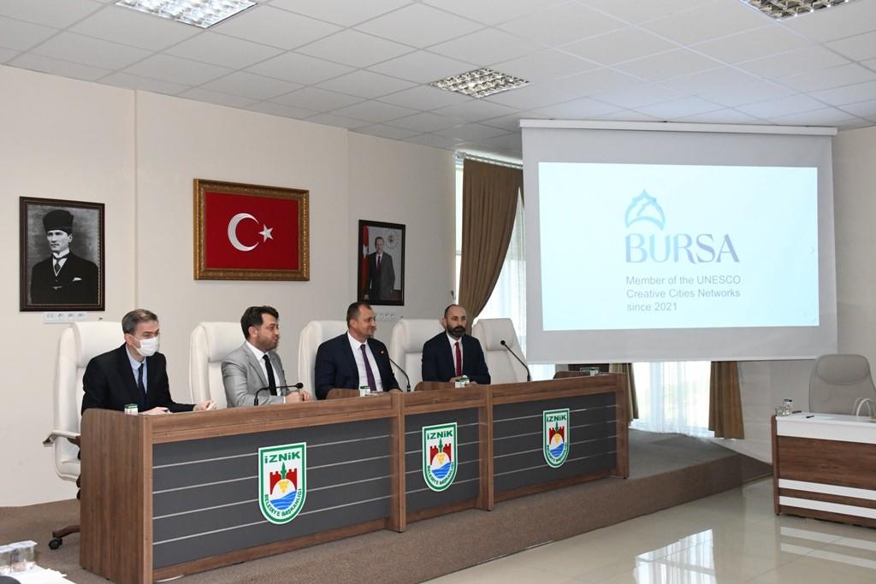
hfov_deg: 53.1
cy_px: 292
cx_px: 438
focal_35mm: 36
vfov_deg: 36.9
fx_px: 876
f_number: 7.1
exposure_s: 1/160
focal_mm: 24
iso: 4000
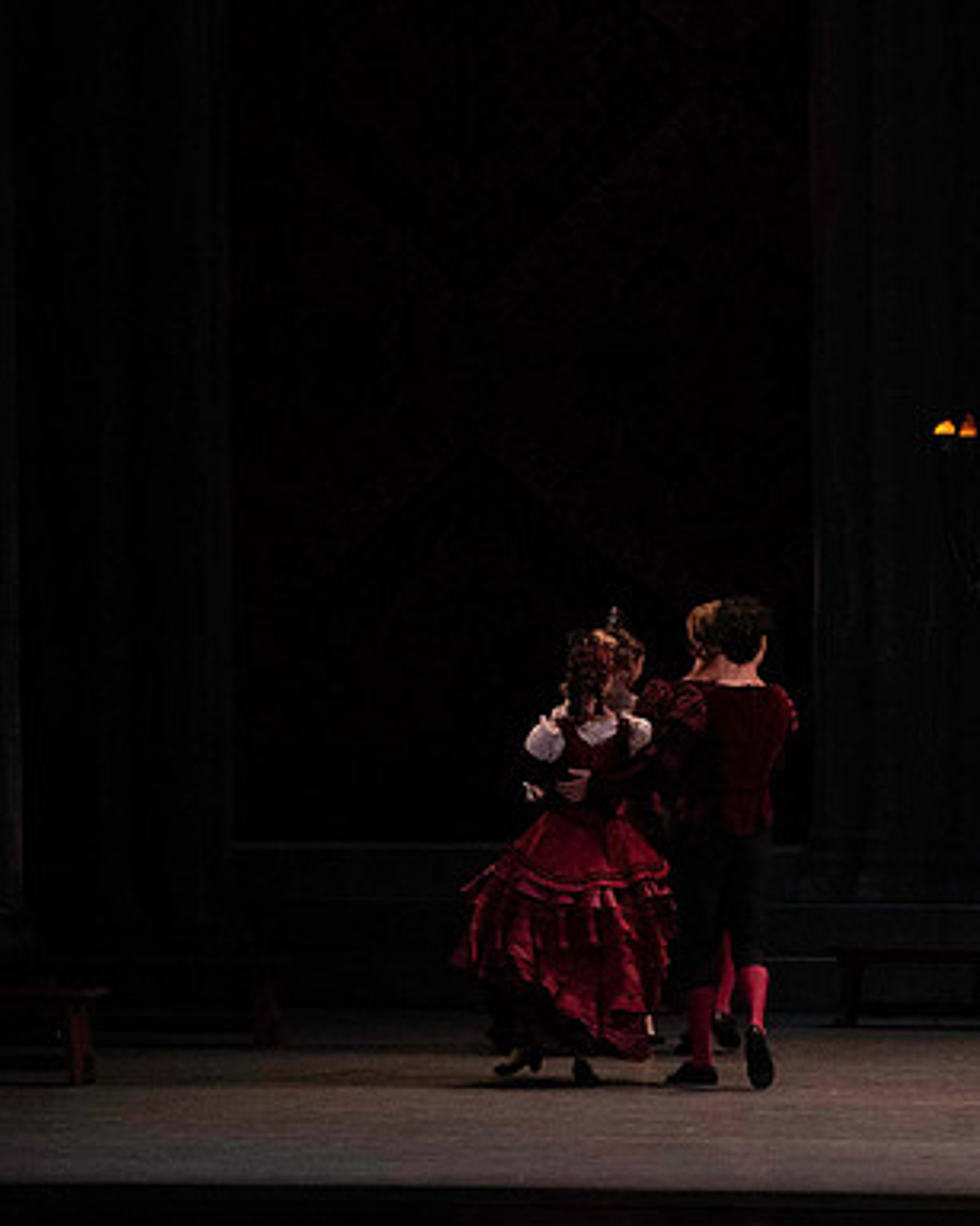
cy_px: 615
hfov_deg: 7.4
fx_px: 7508
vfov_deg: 9.3
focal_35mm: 207
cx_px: 919
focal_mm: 146
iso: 12800
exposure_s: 1/400
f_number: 7.1
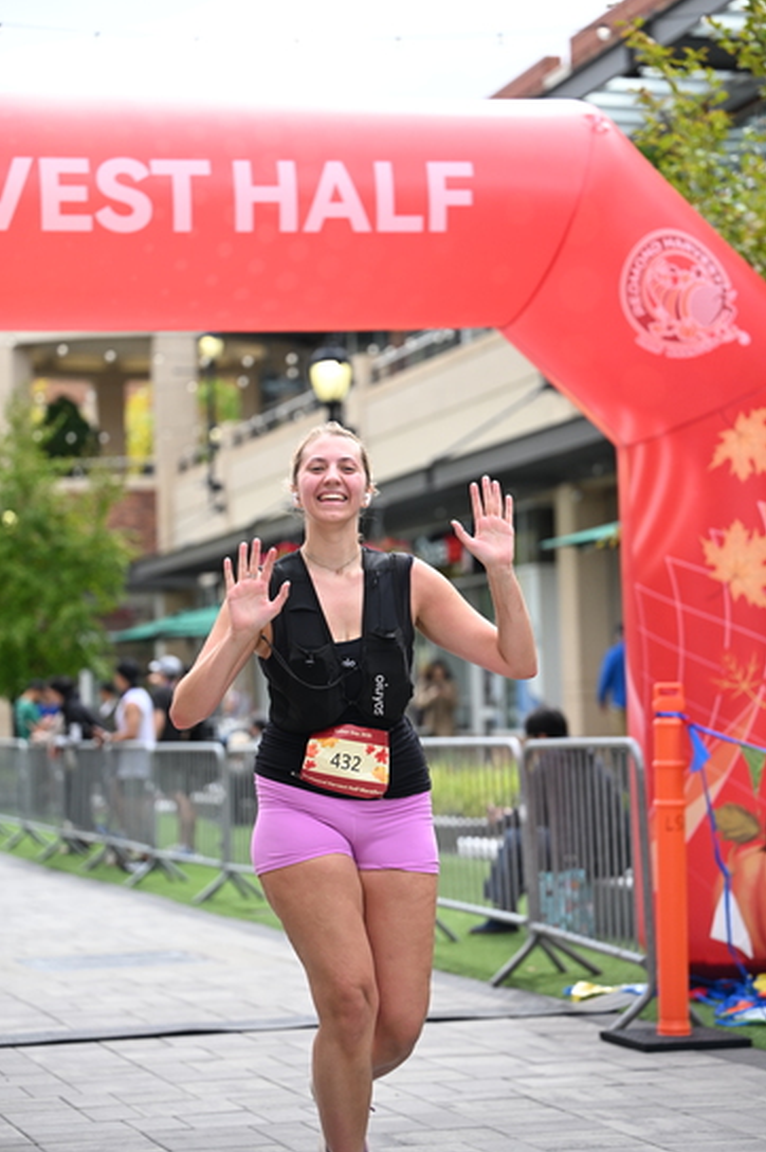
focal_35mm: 83
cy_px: 572
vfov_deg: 24.5
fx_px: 2652
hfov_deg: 16.4
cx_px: 380
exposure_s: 1/2500
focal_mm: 82
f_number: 2.8
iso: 640
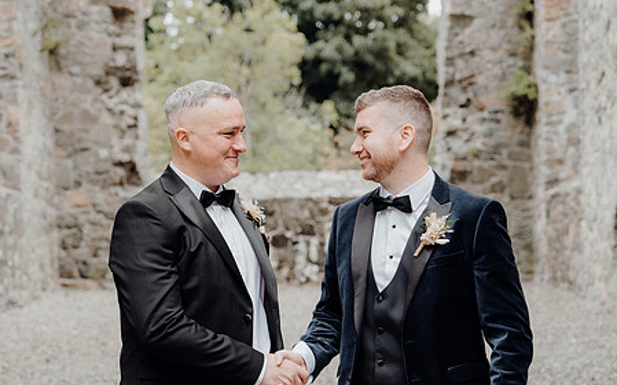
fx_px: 1462
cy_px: 265
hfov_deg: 23.8
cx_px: 309
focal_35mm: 87
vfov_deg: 15.0
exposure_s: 1/160
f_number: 3.5
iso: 160
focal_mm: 66
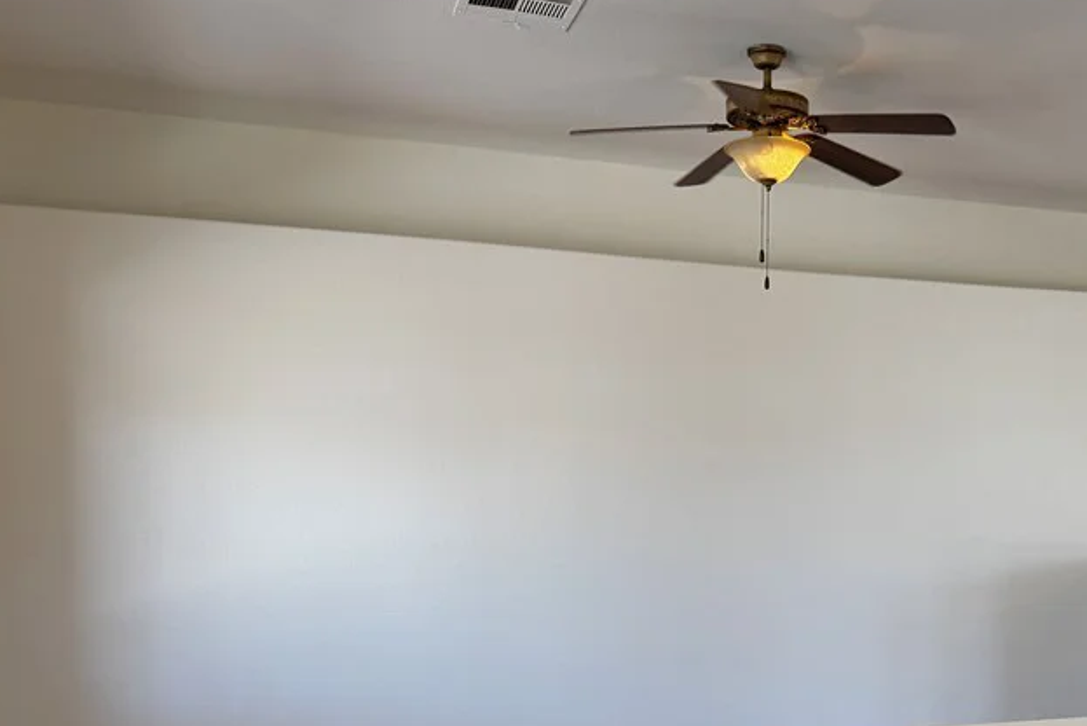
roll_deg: -0.6
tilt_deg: -4.6
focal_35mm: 41
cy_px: 560
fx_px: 1238
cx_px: 817
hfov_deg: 45.7
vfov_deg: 32.0
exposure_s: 1/255
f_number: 1.78
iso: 64
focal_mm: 6.76
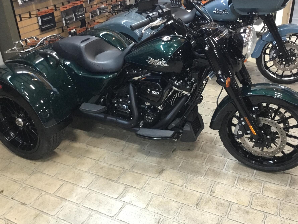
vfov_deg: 40.7
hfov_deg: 52.6
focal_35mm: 35
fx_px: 301
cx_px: 154
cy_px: 103
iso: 200
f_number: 2.4
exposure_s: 1/30
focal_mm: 3.3
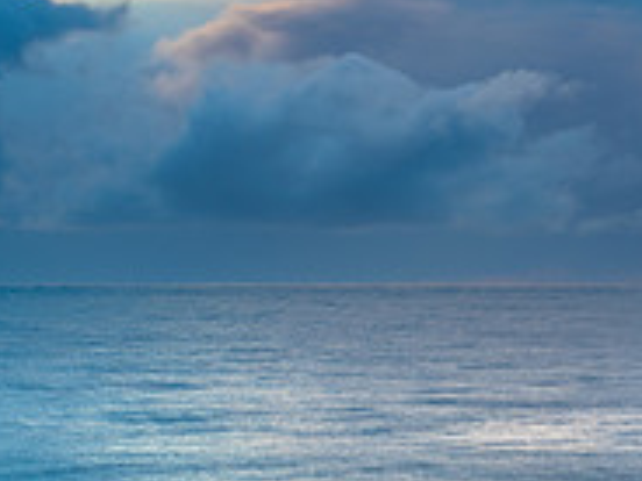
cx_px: 966
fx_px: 3728
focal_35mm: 201
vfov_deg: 7.4
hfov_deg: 9.6
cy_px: 465
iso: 31
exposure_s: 1/1.25
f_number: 11
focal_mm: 65
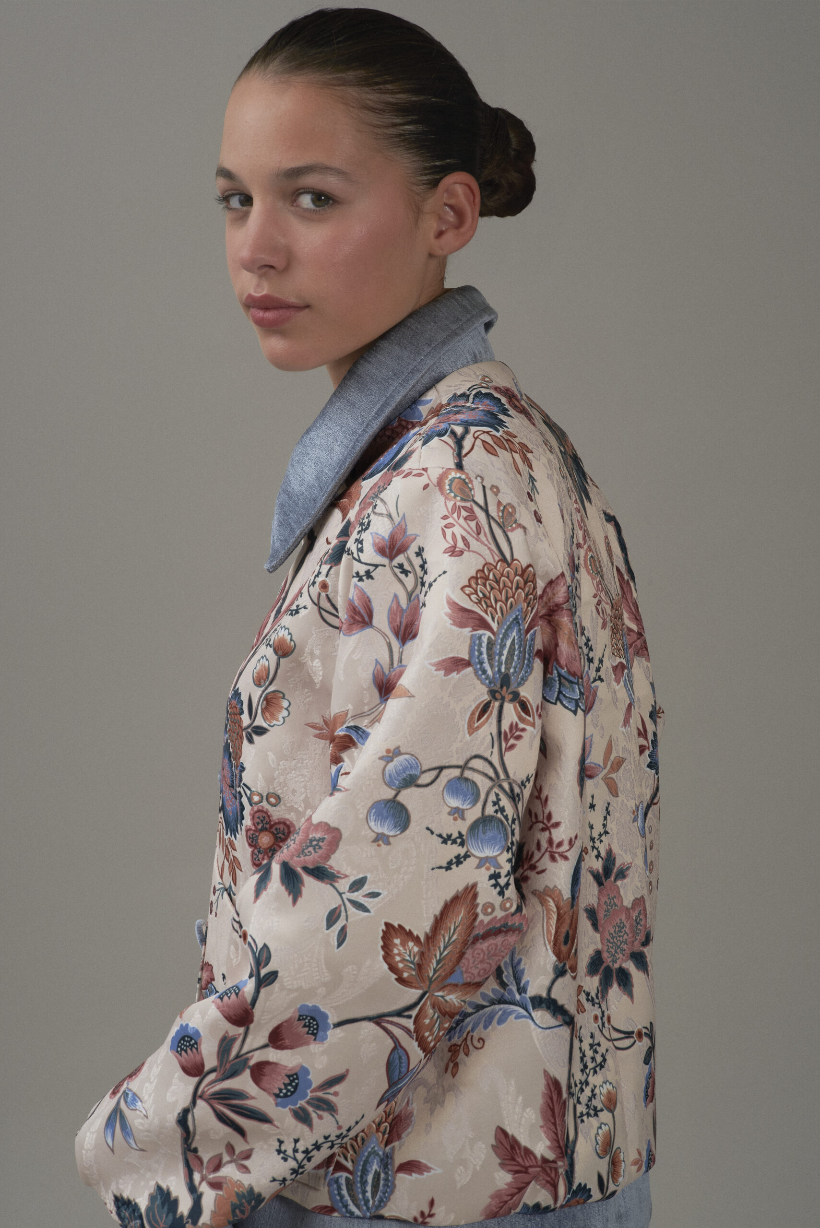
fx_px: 3584
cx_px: 410
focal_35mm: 105
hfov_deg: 13.1
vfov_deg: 19.4
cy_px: 614
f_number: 13
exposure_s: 1/160
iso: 200
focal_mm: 105
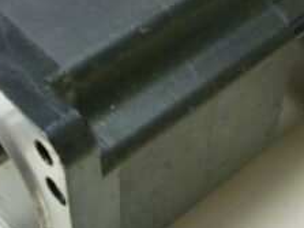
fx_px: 685
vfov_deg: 18.8
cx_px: 169
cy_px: 83
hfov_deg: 25.0
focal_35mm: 78
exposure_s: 1/13
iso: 400
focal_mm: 5.2
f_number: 3.3
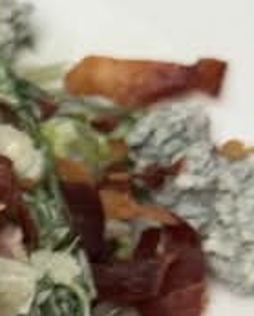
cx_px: -247
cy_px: 319
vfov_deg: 9.7
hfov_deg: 7.5
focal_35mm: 198
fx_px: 1856
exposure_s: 1/120
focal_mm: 6.76
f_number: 1.78
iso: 125
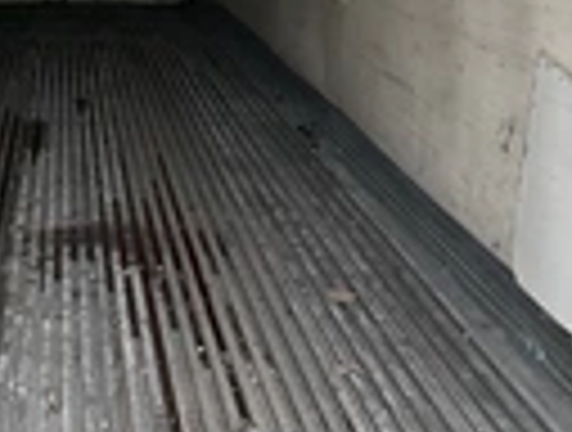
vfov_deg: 15.9
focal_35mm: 91
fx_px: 1508
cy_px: -22
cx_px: -36
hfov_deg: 20.6
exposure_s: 1/122
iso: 32
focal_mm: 3
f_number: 1.8
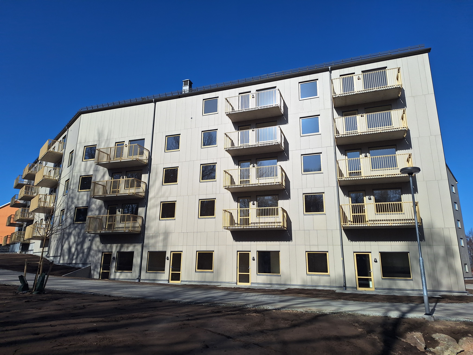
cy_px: 178
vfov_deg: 58.9
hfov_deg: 73.9
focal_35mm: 23
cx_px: 236
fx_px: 314
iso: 40
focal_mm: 5.54
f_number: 1.8
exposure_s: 1/4329
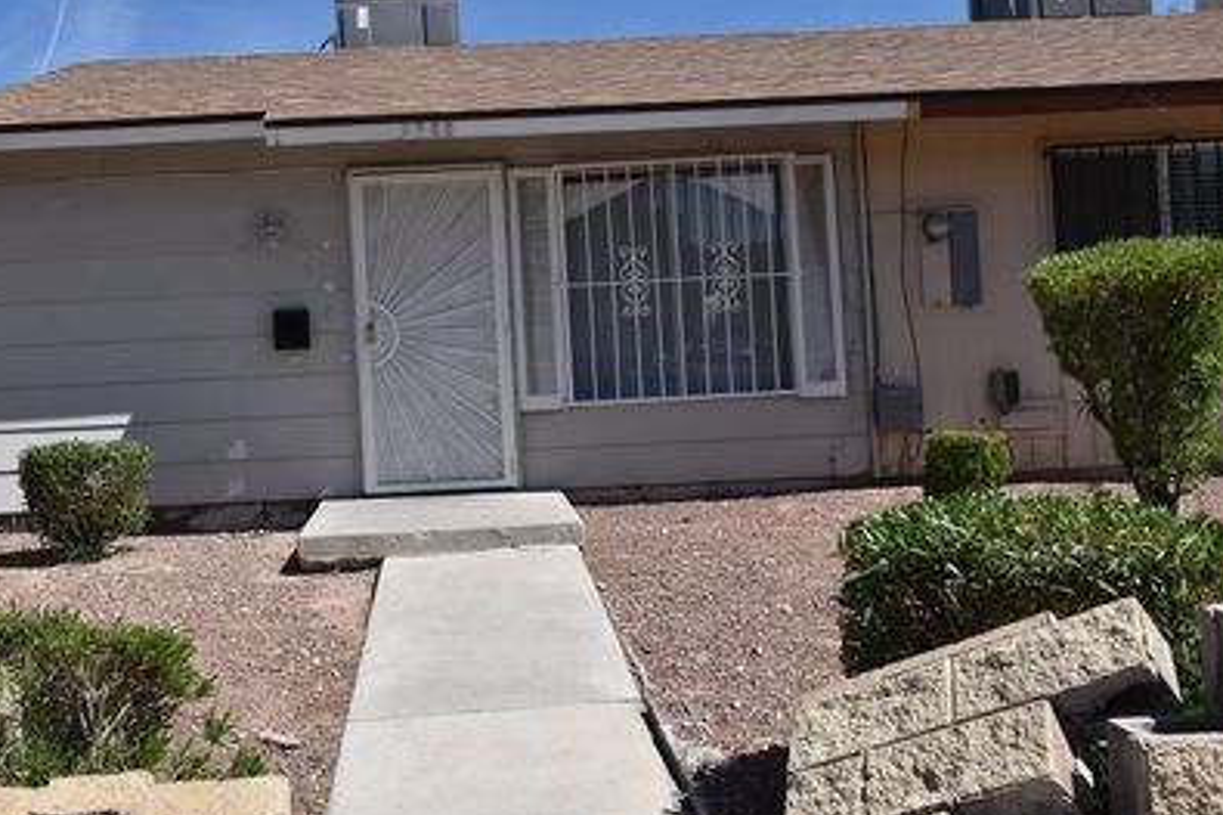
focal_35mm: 38
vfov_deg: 34.9
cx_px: 458
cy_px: 333
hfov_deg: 50.2
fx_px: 1290
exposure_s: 1/500
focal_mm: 20
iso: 250
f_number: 11
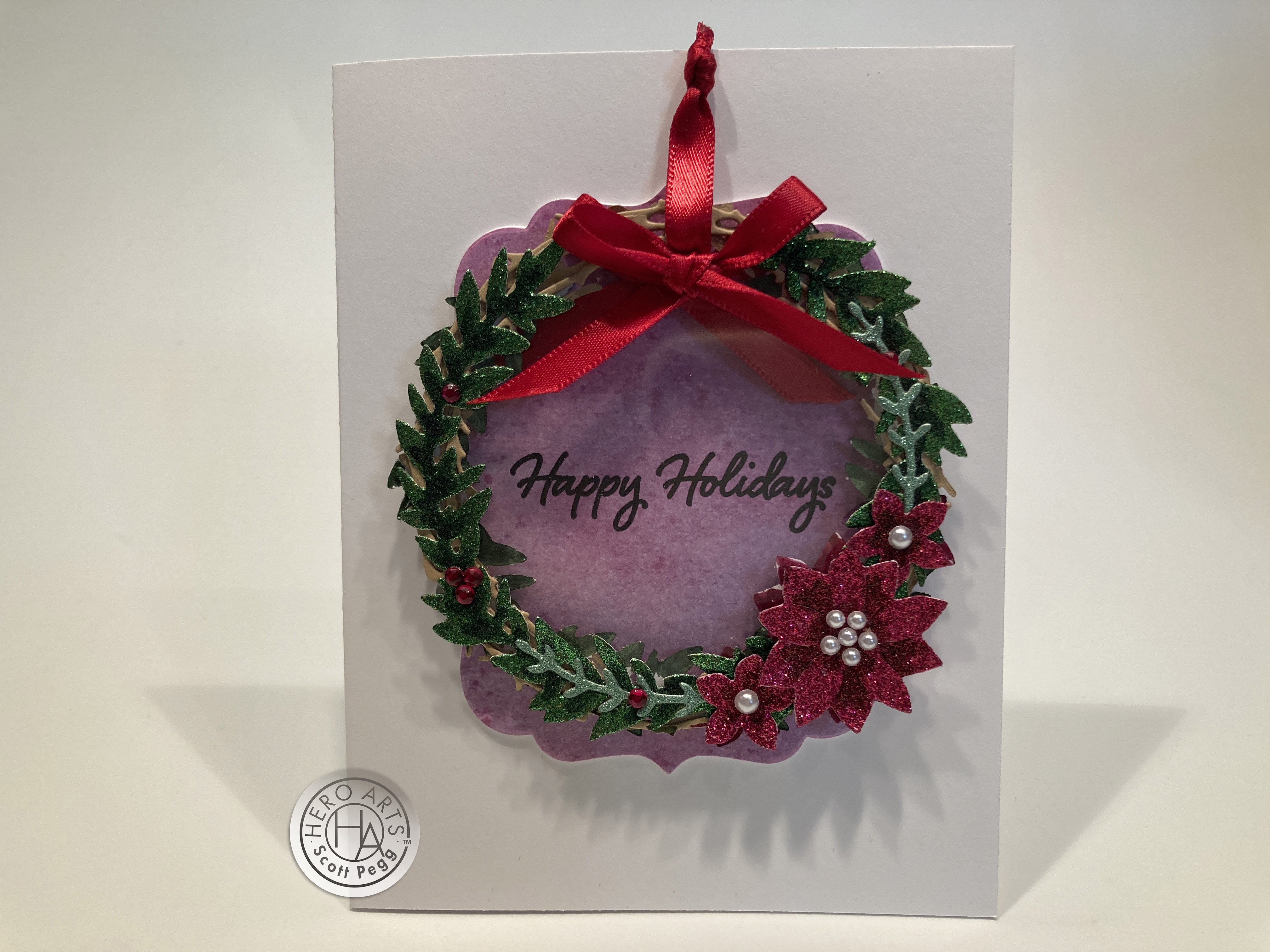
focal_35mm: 28
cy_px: 476
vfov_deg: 49.7
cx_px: 635
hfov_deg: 63.4
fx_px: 1027
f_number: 1.8
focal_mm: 3.99
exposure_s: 1/60
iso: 64
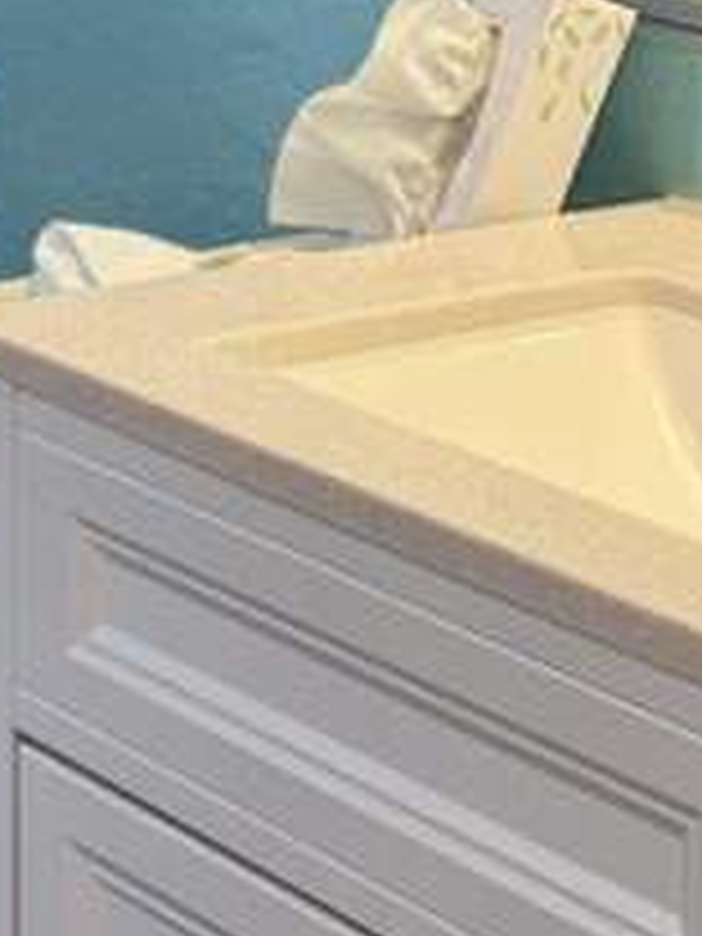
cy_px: -274
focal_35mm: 148
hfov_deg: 9.8
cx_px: -284
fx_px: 4002
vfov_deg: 12.9
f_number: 1.78
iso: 125
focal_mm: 6.76
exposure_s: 1/60
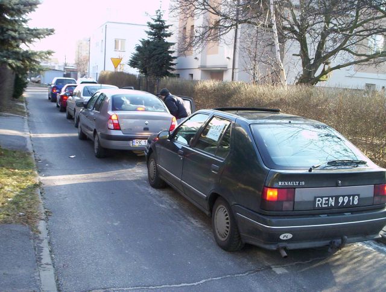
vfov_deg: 37.9
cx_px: 193
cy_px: 146
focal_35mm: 38
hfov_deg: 48.9
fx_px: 425
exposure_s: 1/73
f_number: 4.5
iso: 100
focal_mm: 4.99
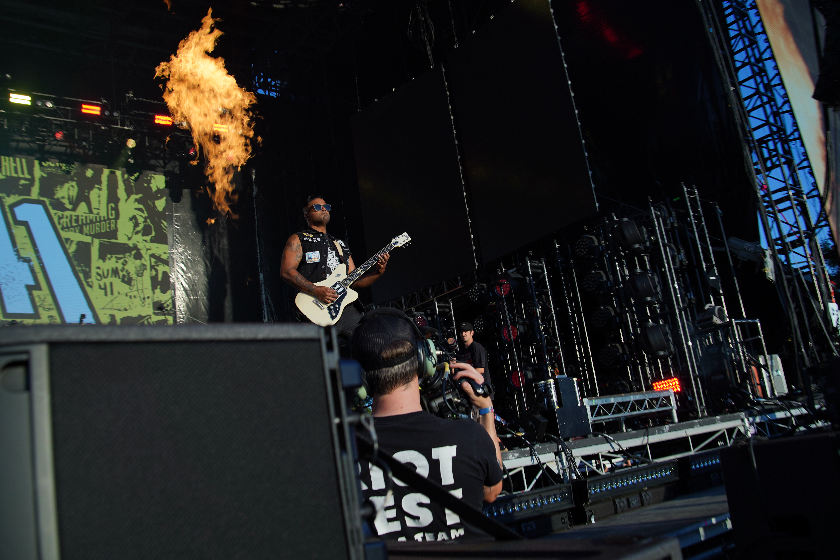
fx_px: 723
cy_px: 280
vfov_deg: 42.3
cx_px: 420
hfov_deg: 60.3
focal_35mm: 31
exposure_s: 1/400
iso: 100
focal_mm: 31
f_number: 6.3
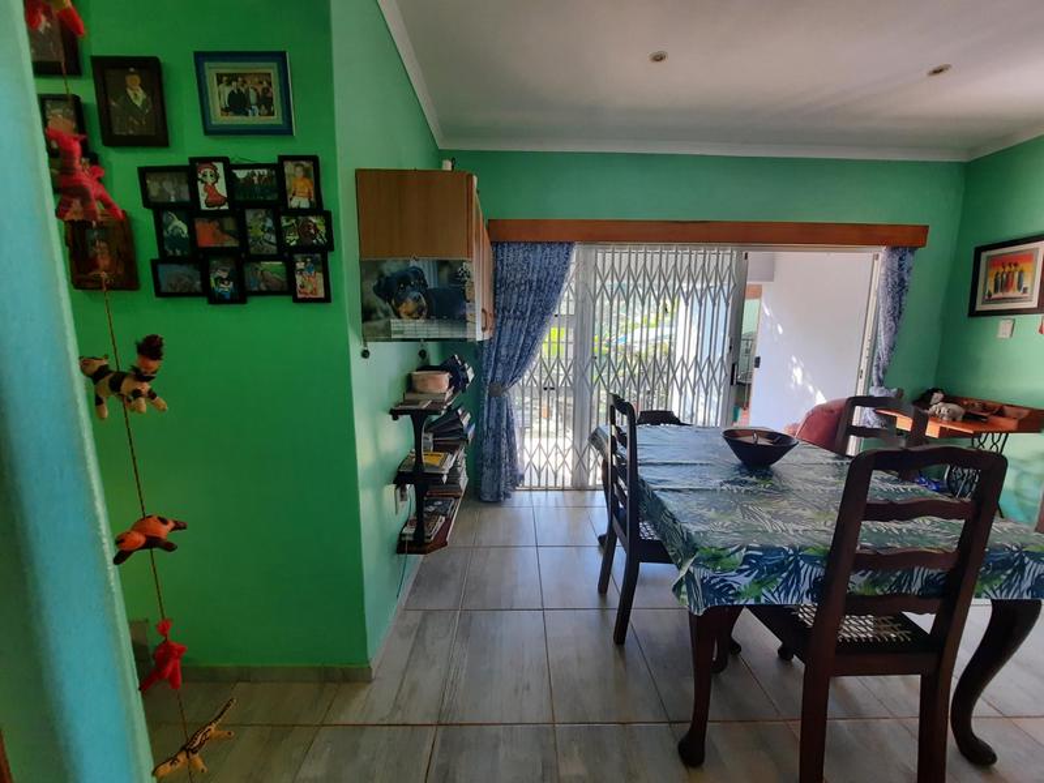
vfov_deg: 89.9
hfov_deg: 106.2
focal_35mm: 13
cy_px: 392
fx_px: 392
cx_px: 522
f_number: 2.2
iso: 125
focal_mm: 1.74
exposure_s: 1/50
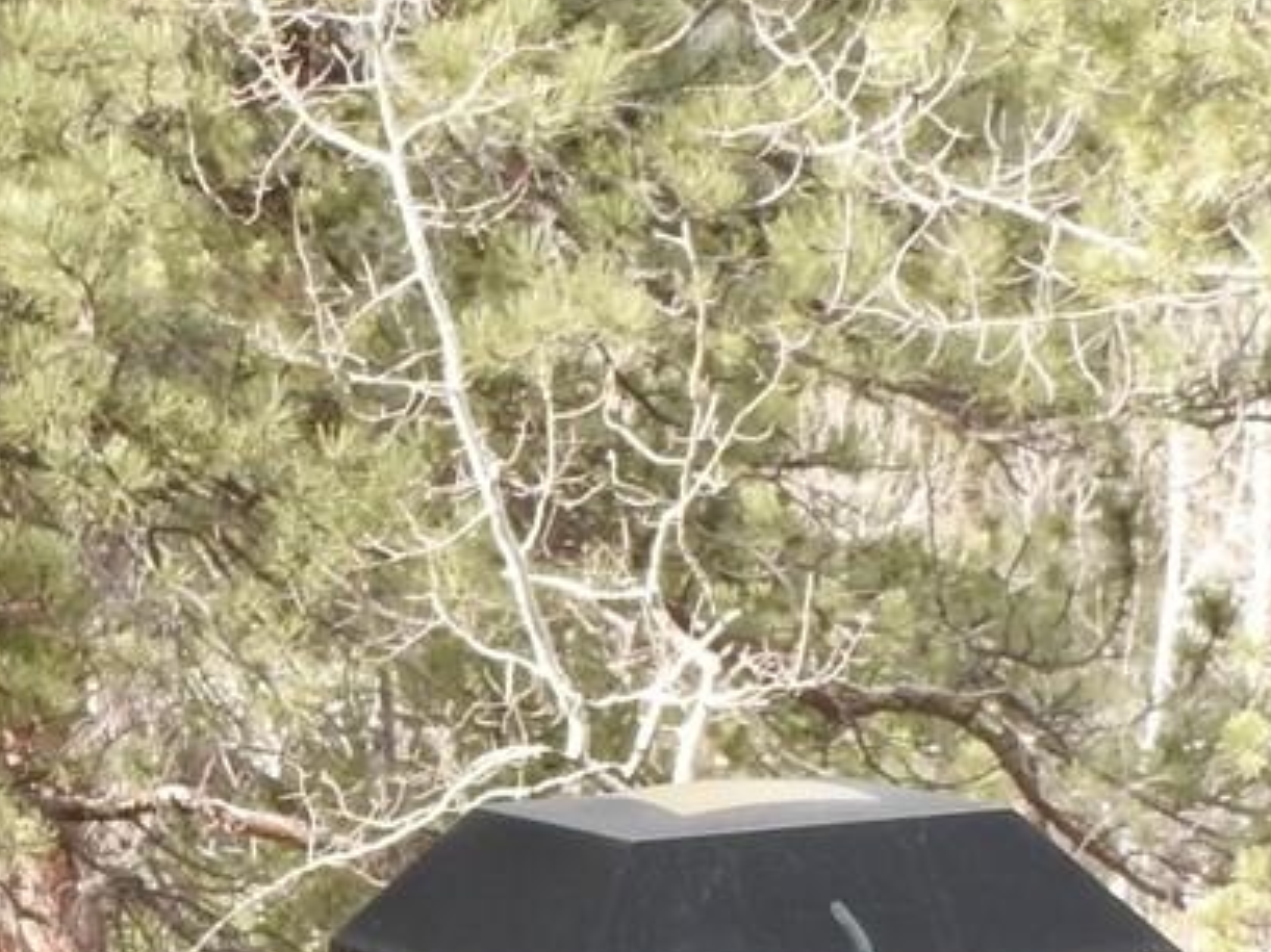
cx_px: -269
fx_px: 6497
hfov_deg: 11.0
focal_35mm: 177
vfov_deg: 8.3
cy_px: 1024
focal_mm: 8.1
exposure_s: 1/40
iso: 100
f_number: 8
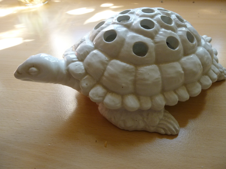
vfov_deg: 54.9
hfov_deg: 69.4
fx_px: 163
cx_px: 113
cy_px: 84
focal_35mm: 25
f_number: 3.1
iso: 160
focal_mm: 4.5
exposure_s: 1/60
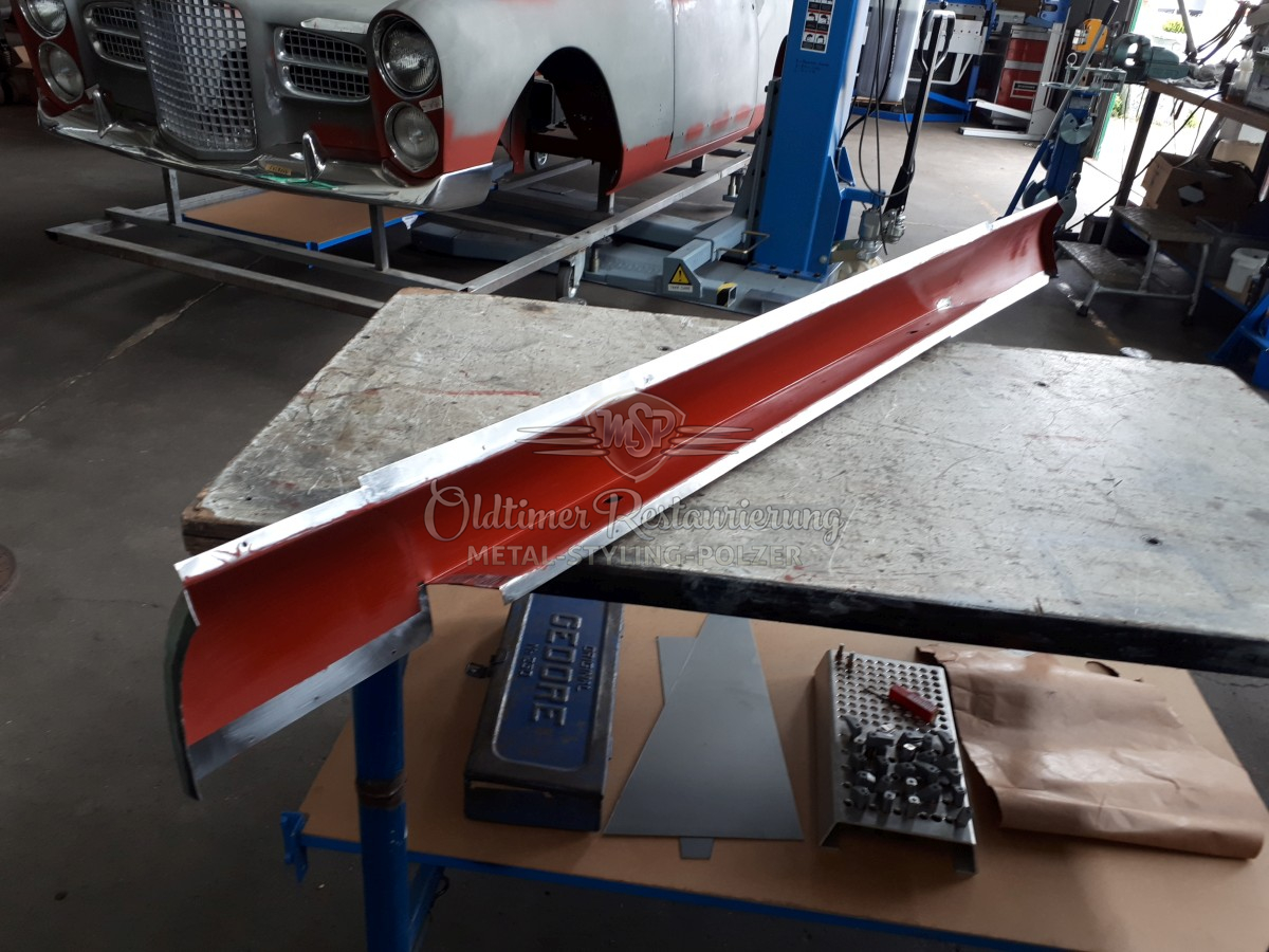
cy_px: 476
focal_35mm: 27
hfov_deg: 65.3
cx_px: 634
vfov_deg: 51.4
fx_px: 990
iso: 64
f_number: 1.9
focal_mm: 3.6
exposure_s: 1/33
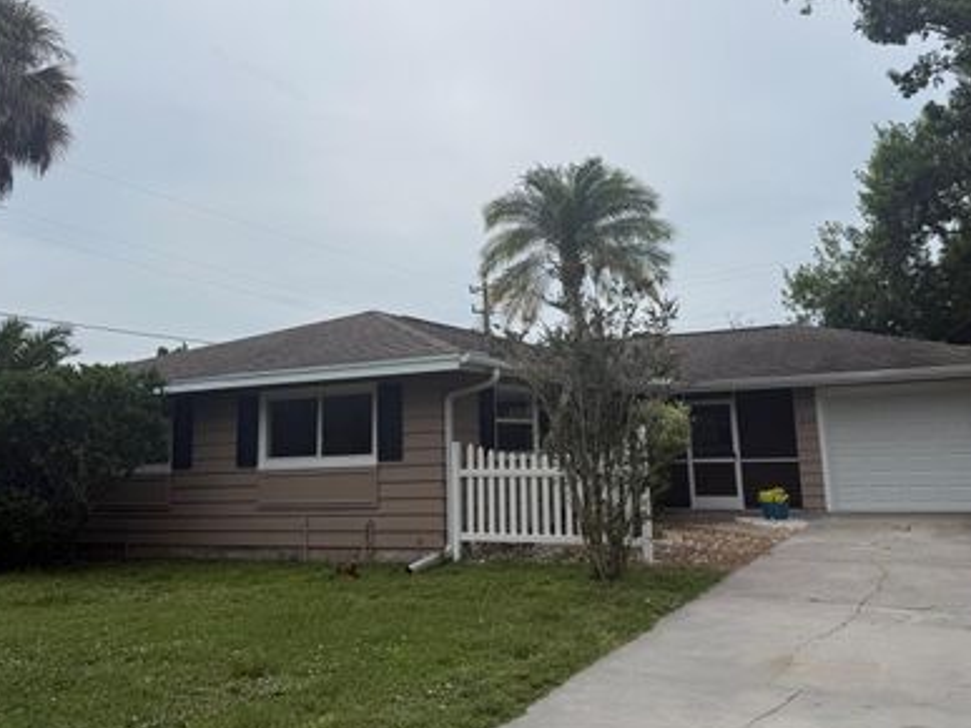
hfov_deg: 58.3
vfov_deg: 45.2
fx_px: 869
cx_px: 514
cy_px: 290
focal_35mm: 31
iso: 80
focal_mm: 6.76
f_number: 1.78
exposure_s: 1/8130
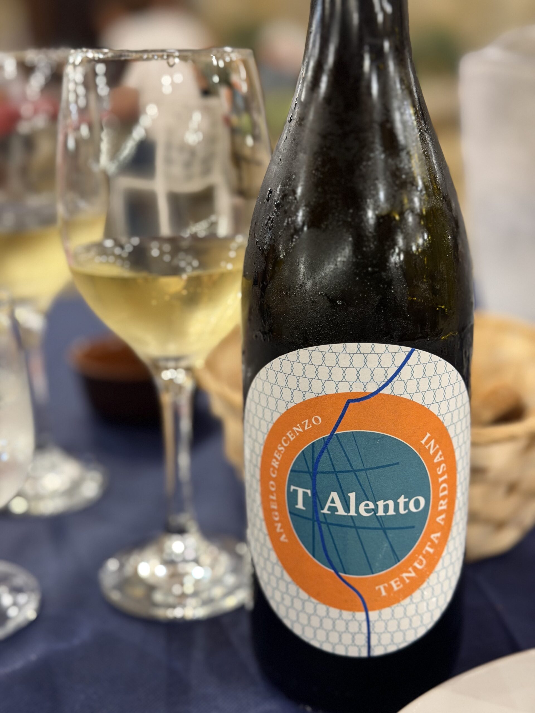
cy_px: 356
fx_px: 989
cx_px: 268
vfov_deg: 39.7
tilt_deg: -17.8
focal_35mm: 48
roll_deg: +1.1
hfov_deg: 30.3
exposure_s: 1/33
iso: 400
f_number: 1.78
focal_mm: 6.76
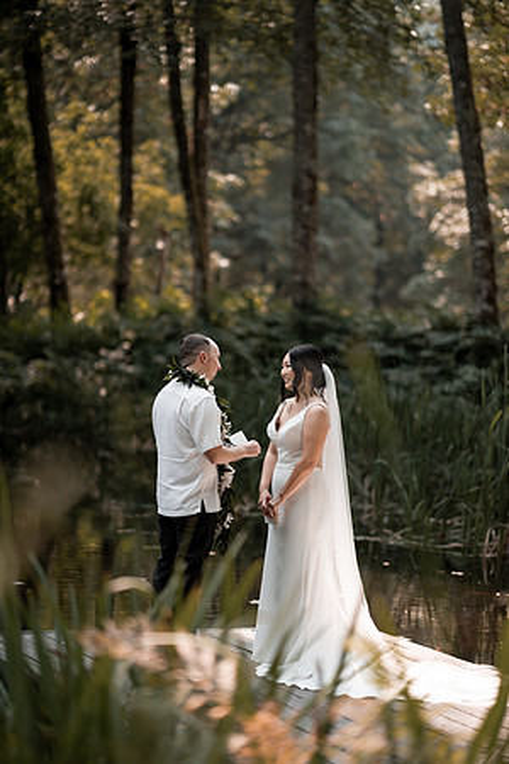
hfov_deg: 16.1
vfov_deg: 23.9
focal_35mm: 85
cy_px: 382
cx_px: 254
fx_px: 1803
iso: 100
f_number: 1.4
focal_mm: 85
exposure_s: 1/1250
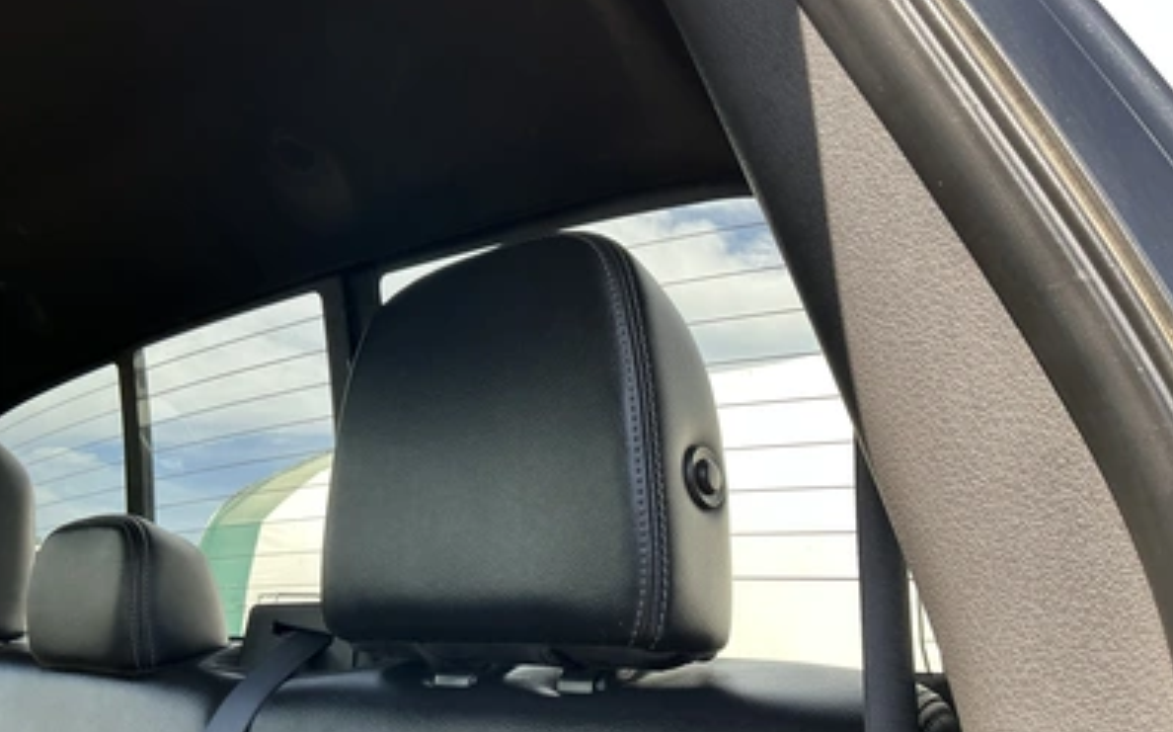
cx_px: 586
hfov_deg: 62.9
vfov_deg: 41.6
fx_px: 958
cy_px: 430
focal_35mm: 30
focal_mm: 3
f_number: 1.8
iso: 20
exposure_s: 1/122
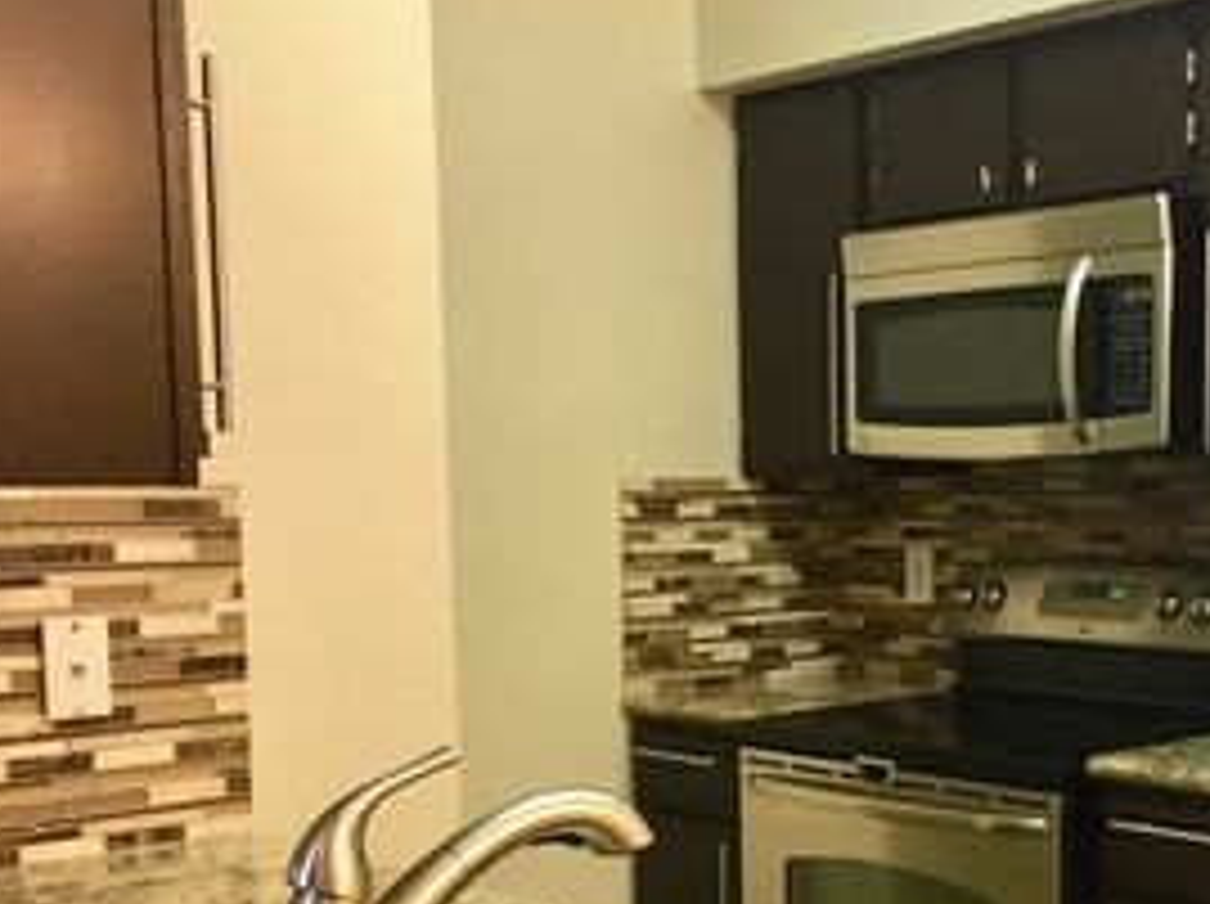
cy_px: 722
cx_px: 873
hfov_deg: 35.0
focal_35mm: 54
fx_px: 1885
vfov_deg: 26.5
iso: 64
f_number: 2.2
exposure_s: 1/15
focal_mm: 4.15
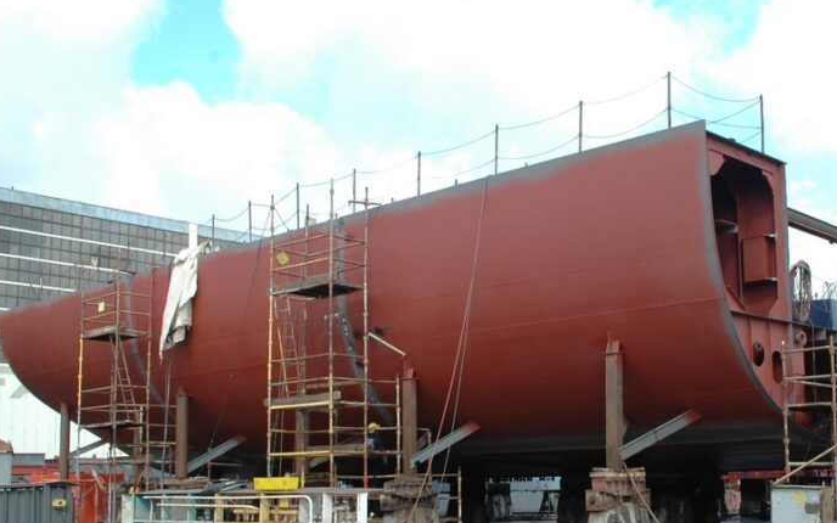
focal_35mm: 50
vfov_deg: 25.7
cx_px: 568
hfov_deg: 39.7
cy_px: 341
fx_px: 1141
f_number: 10
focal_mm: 22
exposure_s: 1/125
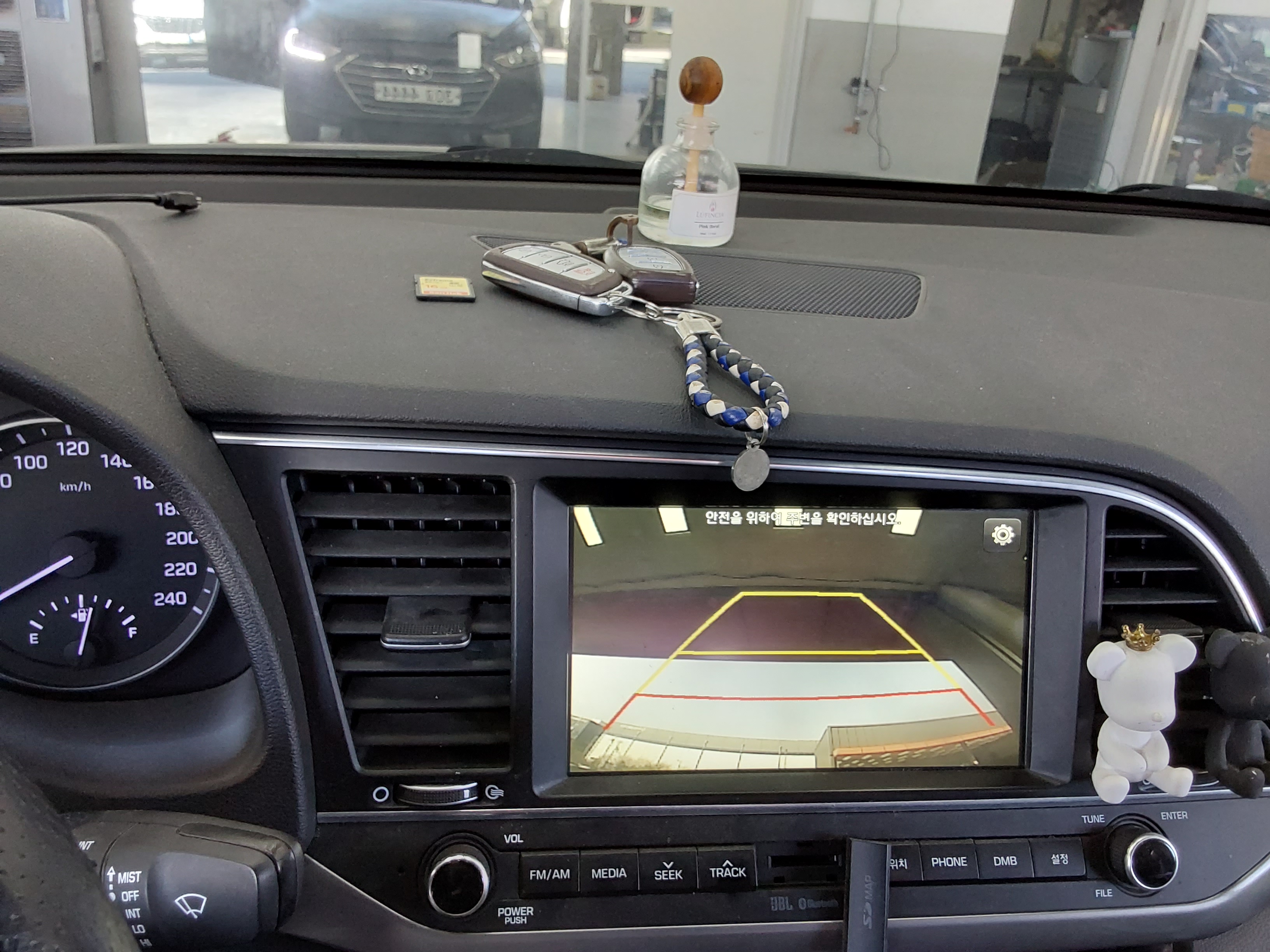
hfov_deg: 63.4
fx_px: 1027
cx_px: 635
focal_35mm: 28
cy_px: 476
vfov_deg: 49.7
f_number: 1.9
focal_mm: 2.91
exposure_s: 1/60
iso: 125
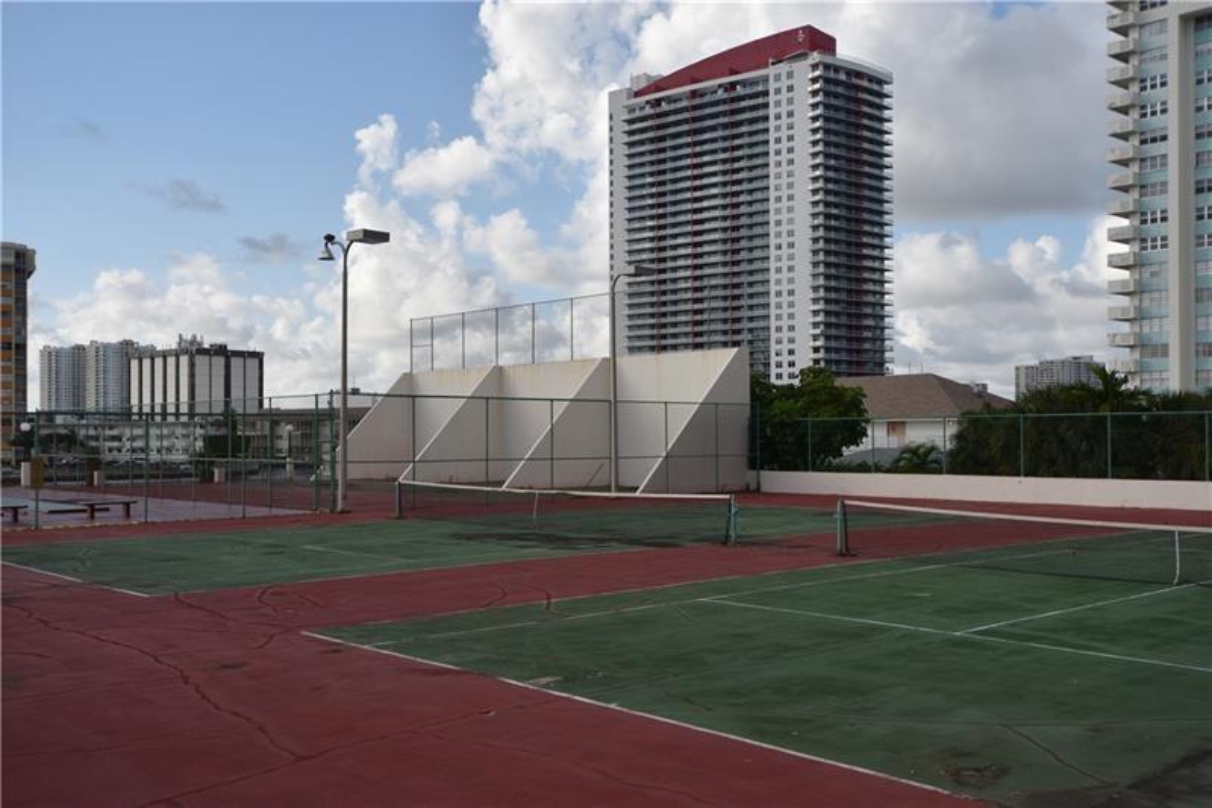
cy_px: 404
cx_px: 606
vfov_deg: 36.9
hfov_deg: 53.1
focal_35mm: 36
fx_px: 1212
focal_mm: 24
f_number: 8
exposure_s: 1/250
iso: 100
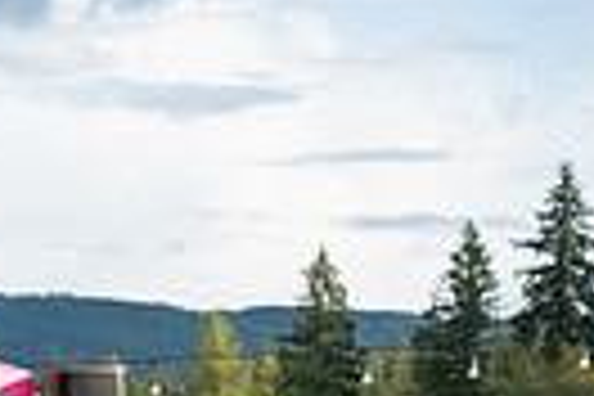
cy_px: 641
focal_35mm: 154
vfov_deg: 8.7
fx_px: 2541
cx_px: -130
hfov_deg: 13.0
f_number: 4.5
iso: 400
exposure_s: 1/1600
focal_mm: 35
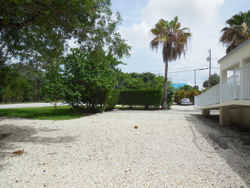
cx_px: 125
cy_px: 94
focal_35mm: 25
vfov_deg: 54.9
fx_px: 181
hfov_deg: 69.4
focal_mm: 4.5
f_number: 3.1
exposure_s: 1/2000
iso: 125
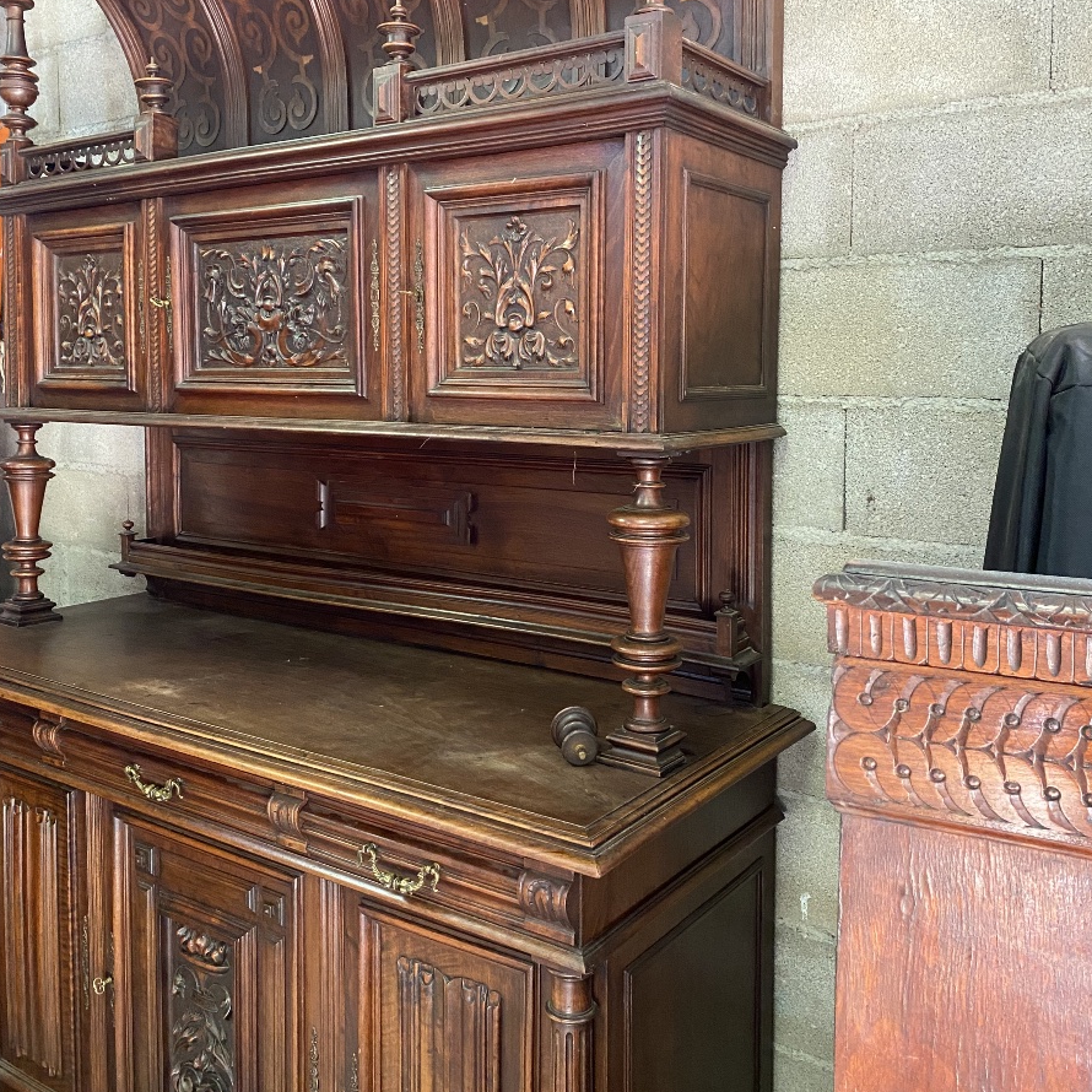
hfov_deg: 52.5
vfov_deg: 52.3
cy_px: 450
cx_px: 548
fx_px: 1106
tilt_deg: -2.3
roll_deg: +0.4
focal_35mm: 31
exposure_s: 1/33
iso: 640
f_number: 1.8
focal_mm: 4.25
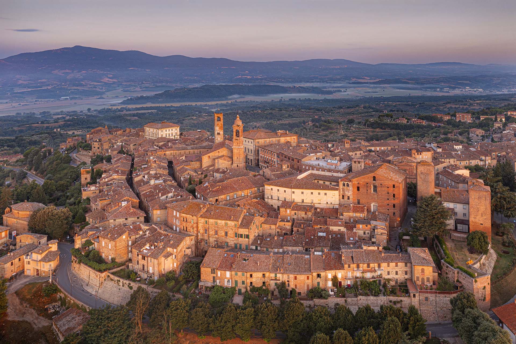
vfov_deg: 46.4
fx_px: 401
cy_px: 172
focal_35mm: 28
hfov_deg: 65.5
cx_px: 258
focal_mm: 10.26
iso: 100
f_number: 5
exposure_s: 1/15
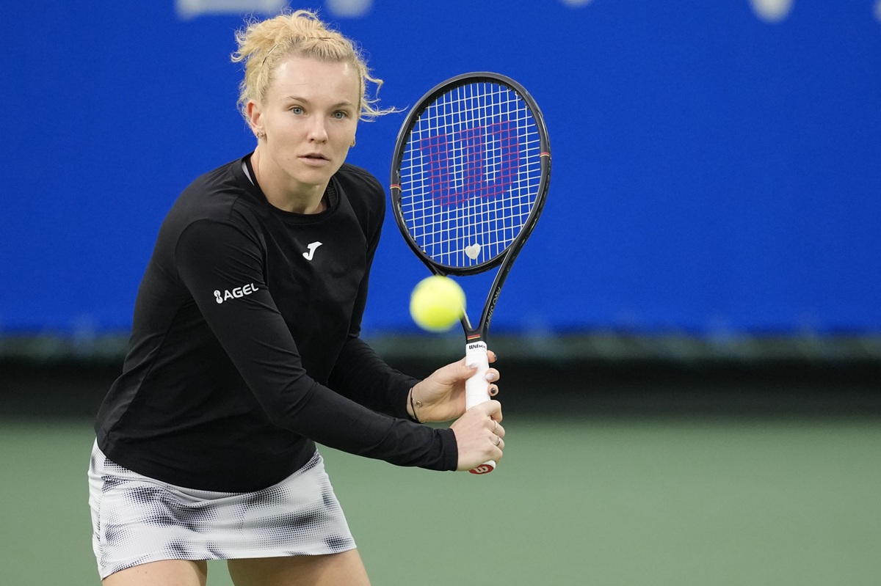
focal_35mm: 600
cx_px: 440
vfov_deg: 2.3
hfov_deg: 3.4
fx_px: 14677
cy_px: 293
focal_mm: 400
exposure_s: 1/3200
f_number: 2.8
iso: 4000
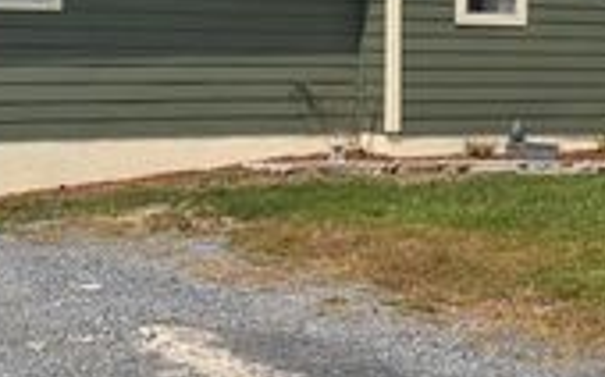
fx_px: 1236
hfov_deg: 27.5
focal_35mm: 75
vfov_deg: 17.2
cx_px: 267
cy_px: 55
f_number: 1.78
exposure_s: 1/6173
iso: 80
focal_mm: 6.76
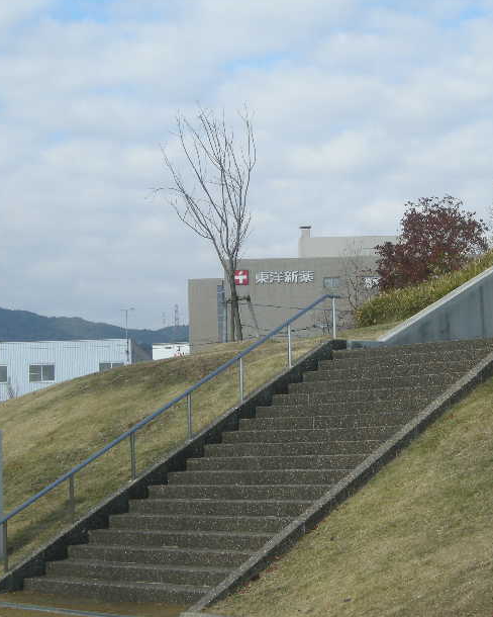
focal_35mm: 77
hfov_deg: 19.8
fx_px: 1404
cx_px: 363
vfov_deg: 24.7
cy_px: 351
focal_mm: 10.1
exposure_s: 1/255
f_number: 5.4
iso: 64
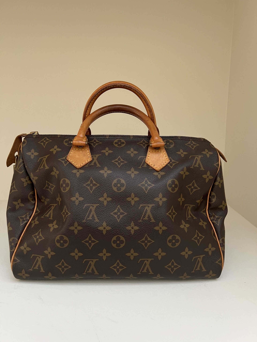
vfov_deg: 67.3
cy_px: 171
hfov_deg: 53.1
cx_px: 128
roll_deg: -0.8
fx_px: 257
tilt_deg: -9.5
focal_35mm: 26
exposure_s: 1/76
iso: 125
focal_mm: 5.7
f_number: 1.5
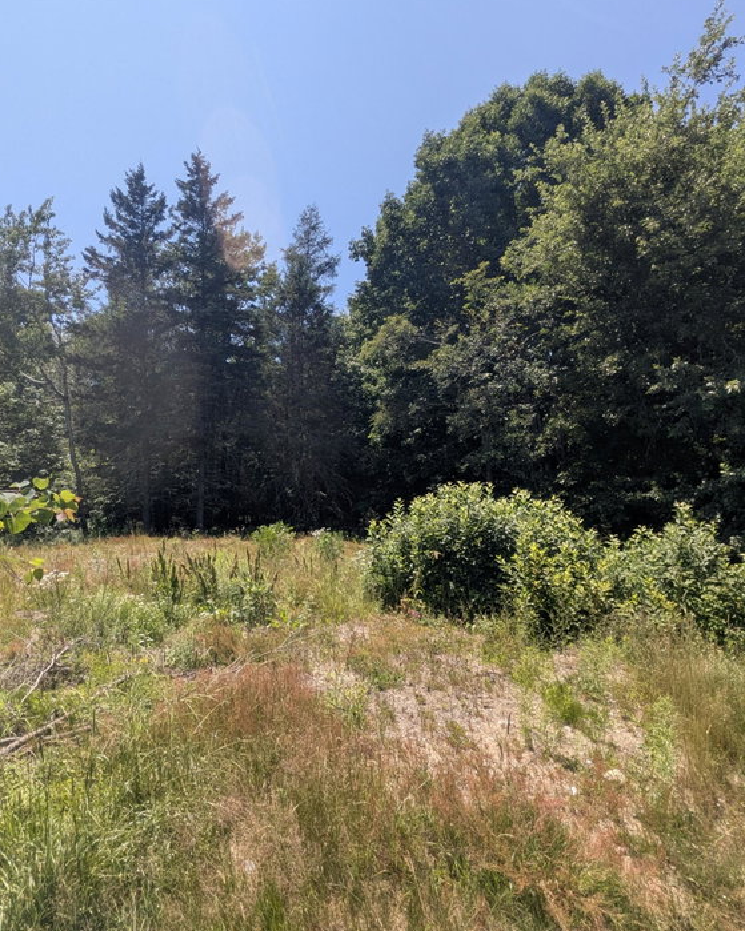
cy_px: 502
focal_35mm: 20
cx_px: 319
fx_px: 551
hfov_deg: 67.7
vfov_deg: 80.2
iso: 49
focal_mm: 1.83
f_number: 2.2
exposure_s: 1/1355
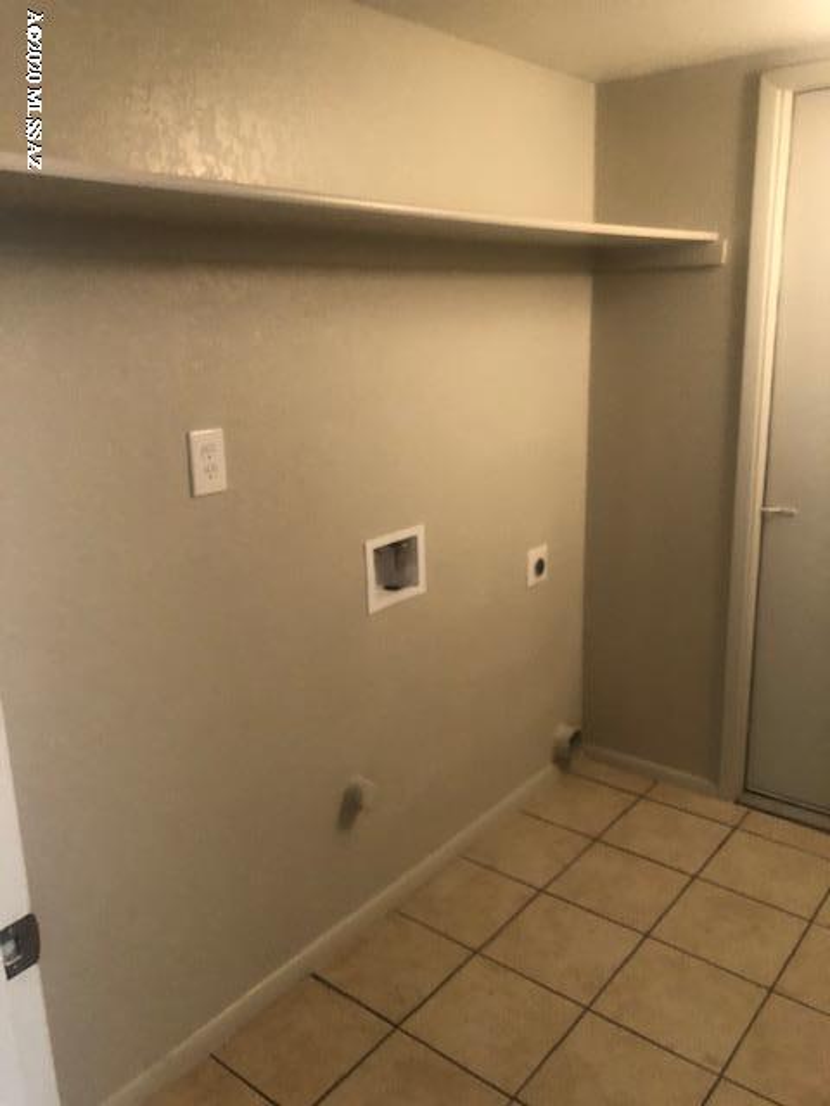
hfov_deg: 49.7
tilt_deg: -15.3
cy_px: 553
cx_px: 415
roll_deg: +2.6
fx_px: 895
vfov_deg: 63.4
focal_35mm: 28
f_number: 1.8
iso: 100
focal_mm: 3.99
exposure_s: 1/15
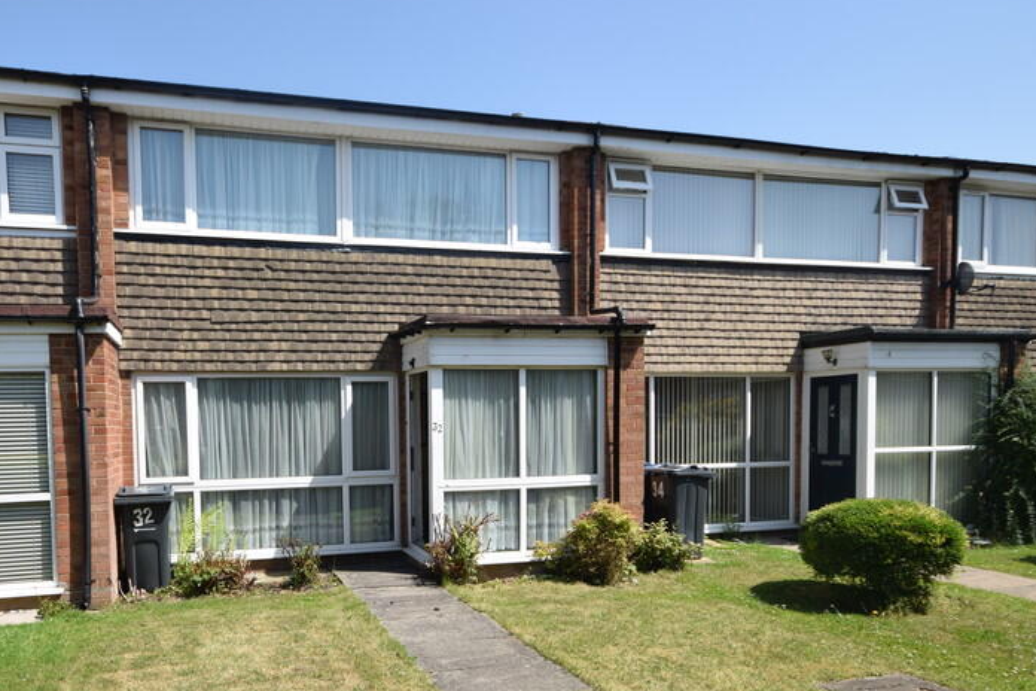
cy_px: 462
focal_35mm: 25
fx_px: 730
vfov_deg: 49.7
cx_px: 400
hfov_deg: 69.8
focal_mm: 11.5
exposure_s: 1/320
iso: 200
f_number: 9
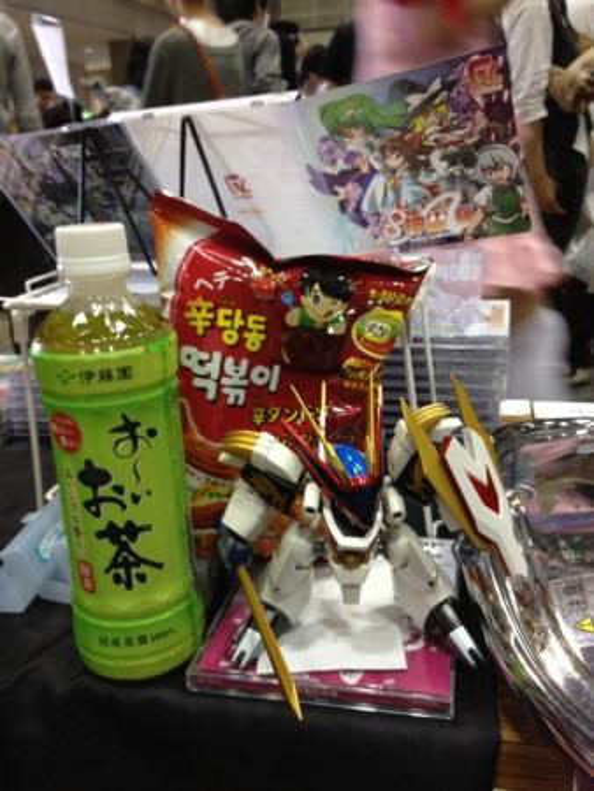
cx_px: 297
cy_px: 396
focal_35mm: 35
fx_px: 800
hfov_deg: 40.7
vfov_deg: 52.6
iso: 100
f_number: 2.4
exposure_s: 1/20
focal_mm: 4.28
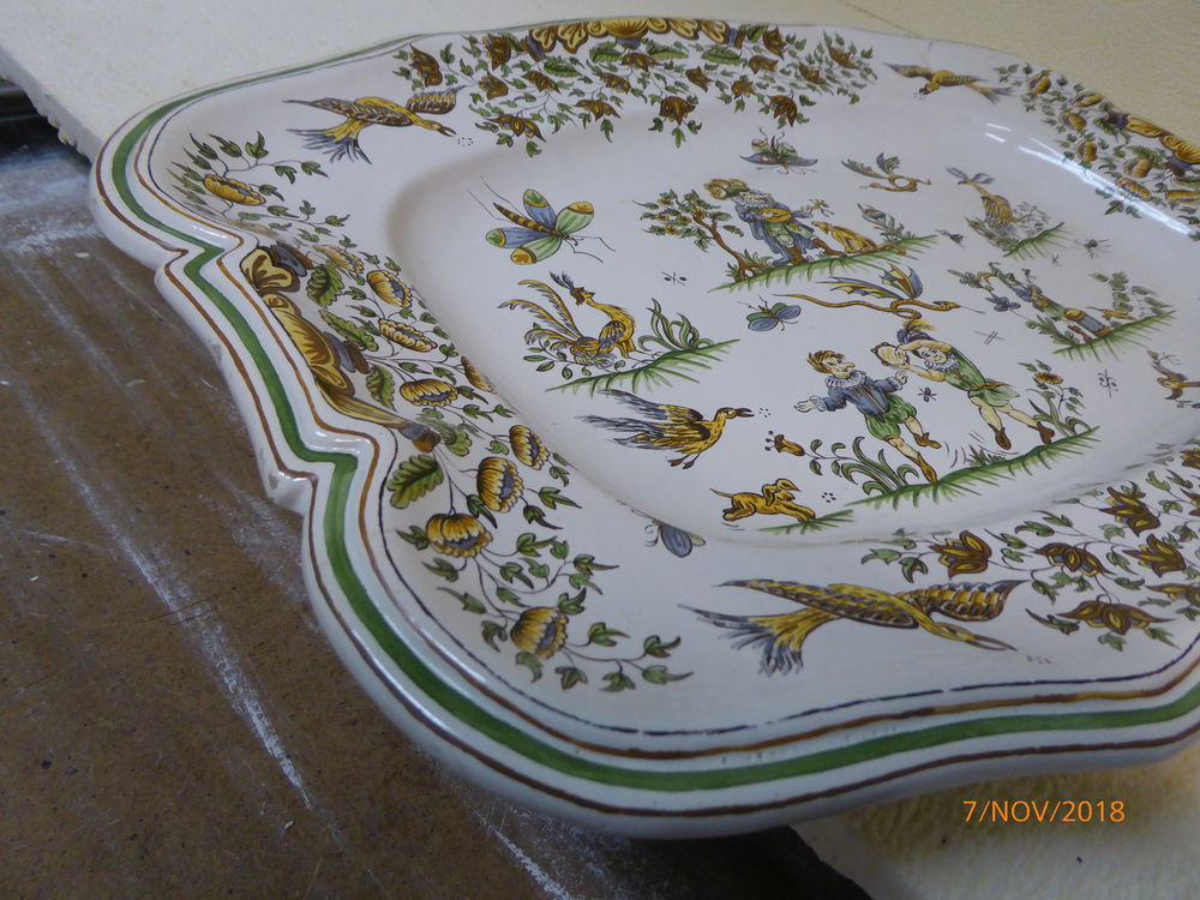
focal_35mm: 24
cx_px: 600
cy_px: 450
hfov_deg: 71.6
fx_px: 832
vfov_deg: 56.8
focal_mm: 4.3
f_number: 3.3
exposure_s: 1/50
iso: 400
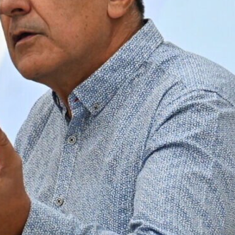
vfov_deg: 3.0
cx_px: 40
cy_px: 37
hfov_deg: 3.0
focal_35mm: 576
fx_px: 4424
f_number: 5.3
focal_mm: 140
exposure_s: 1/320
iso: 2000
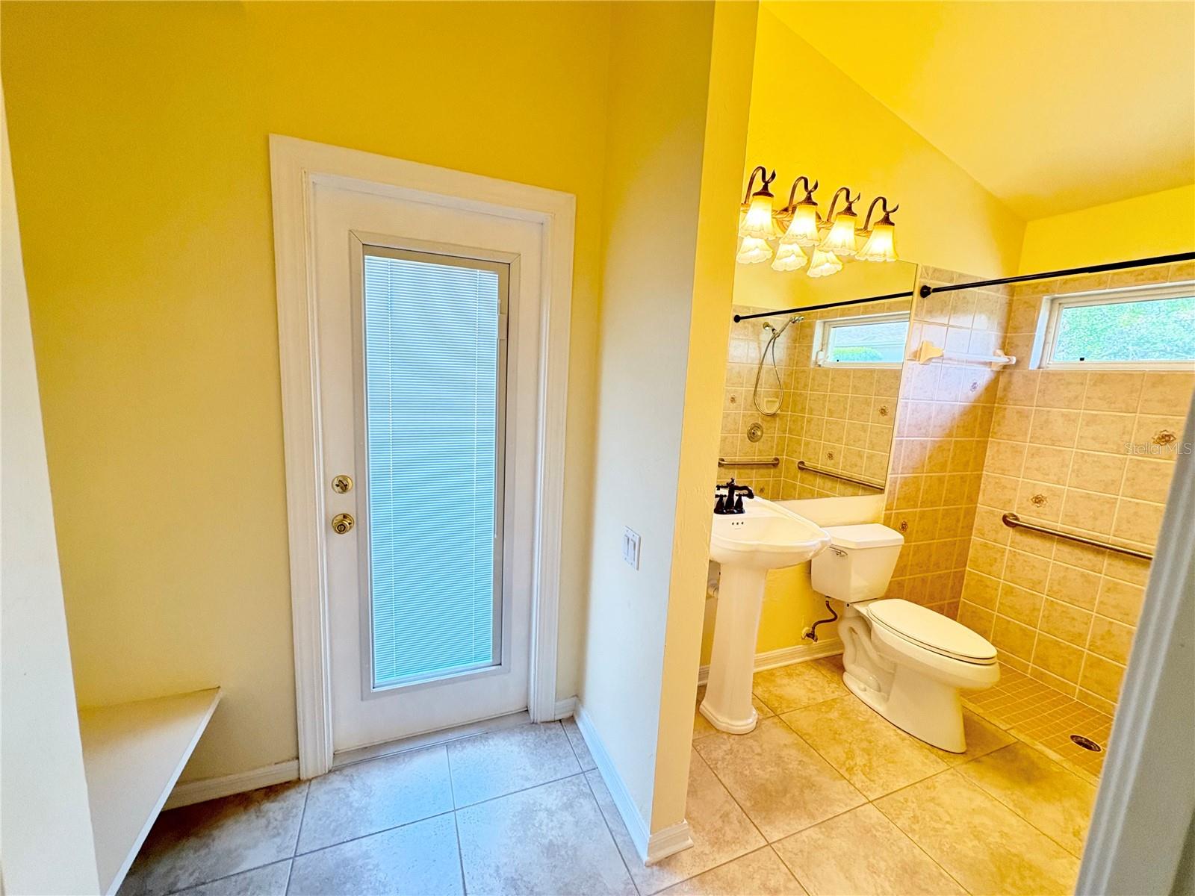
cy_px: 448
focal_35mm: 14
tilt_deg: -8.3
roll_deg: -2.4
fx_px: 483
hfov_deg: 102.1
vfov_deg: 85.7
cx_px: 598
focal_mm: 2.22
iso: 400
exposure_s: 1/120
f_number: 2.2
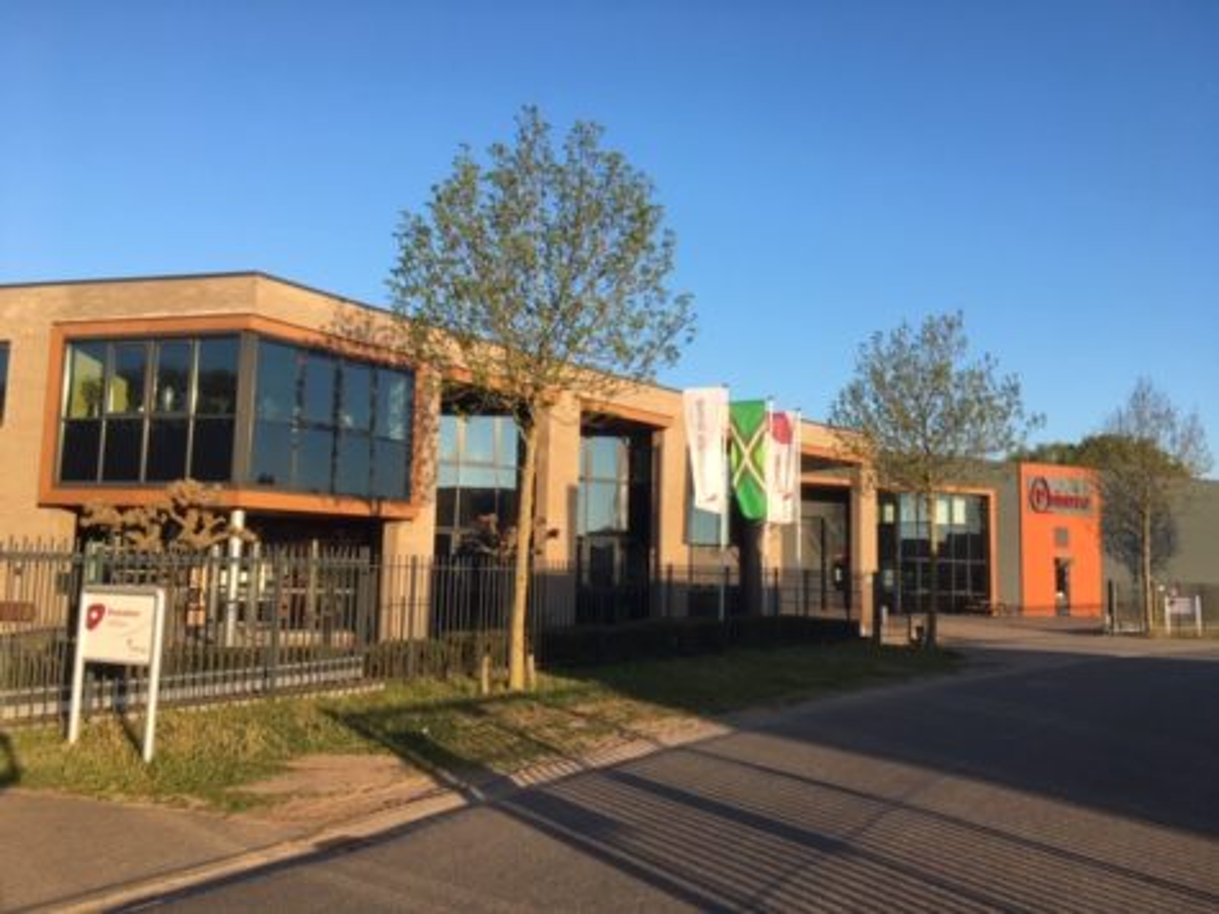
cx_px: 610
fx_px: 1021
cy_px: 457
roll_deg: -1.2
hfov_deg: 61.7
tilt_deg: +7.0
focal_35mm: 29
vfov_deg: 48.2
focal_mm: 4.15
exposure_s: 1/565
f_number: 2.2
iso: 25
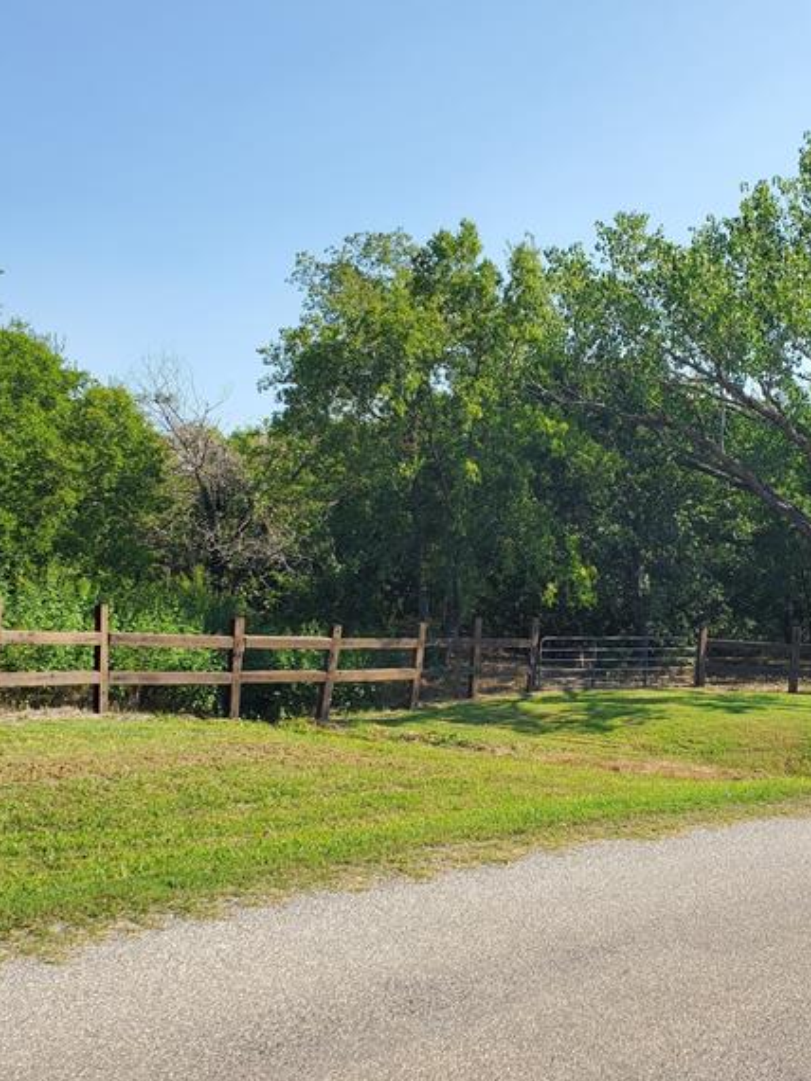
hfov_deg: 40.6
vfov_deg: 52.6
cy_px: 566
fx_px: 1094
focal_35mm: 35
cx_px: 451
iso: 50
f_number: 2.4
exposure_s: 1/942
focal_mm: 4.3
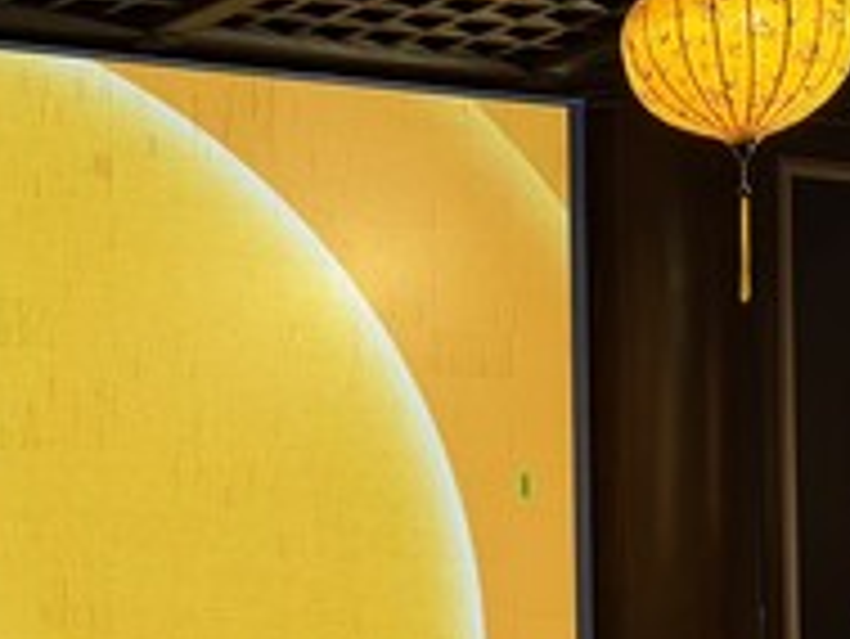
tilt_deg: -0.1
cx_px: -355
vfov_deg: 9.5
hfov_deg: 12.5
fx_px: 3735
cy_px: 994
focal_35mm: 152
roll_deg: +1.0
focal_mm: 6.76
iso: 50
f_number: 1.78
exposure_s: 1/100
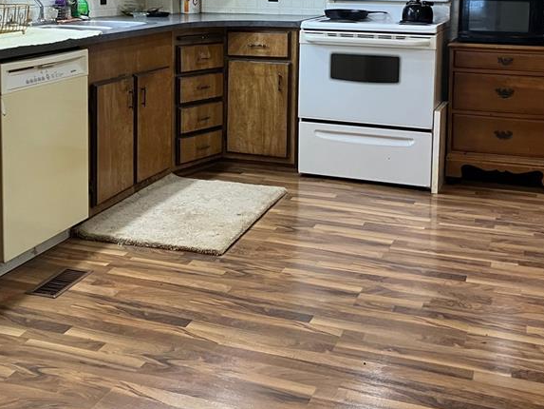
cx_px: 224
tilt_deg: -7.3
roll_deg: -0.4
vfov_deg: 28.1
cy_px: 47
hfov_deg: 38.1
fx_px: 786
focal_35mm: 50
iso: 250
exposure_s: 1/60
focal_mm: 3.99
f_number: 1.8
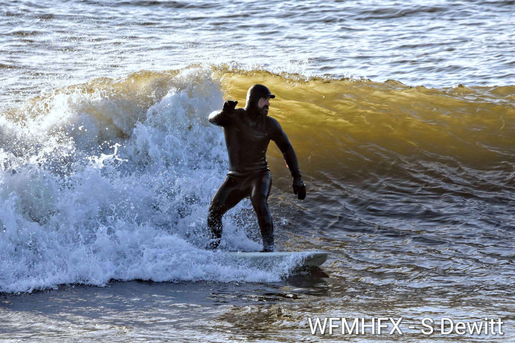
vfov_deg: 1.5
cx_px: 258
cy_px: 172
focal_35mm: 900
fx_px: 12875
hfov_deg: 2.3
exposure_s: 1/833
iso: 500
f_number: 9
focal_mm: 600
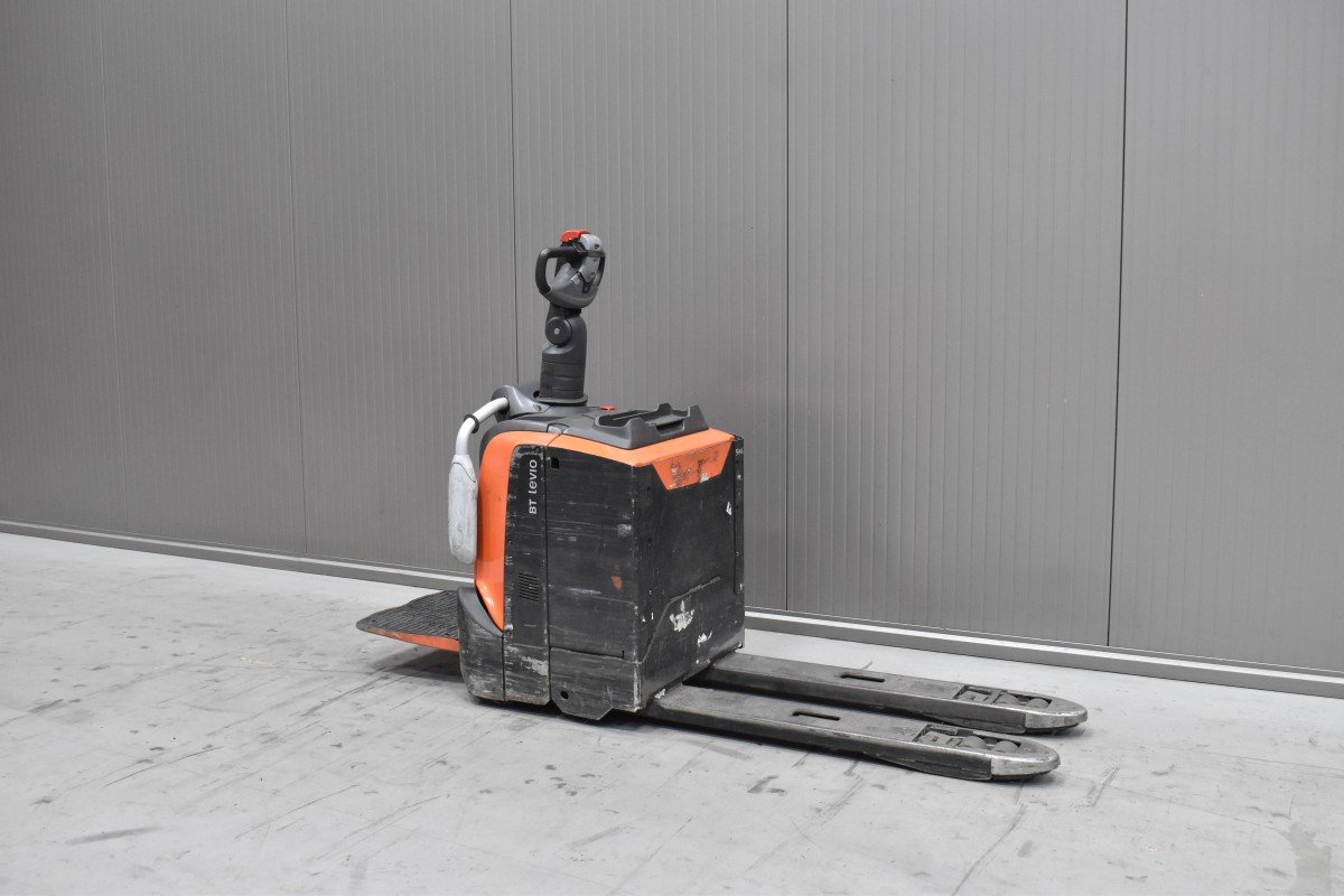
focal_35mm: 36
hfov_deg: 53.1
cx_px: 672
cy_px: 448
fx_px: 1344
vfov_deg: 36.9
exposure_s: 1/30
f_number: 5.6
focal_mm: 24
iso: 1600
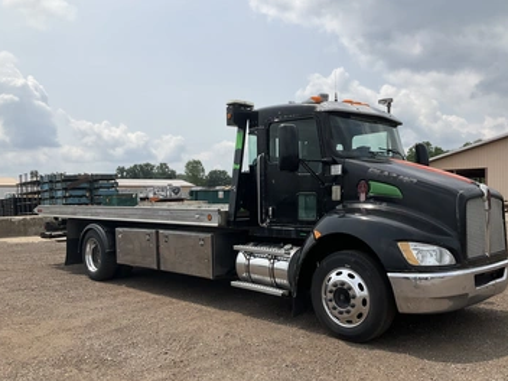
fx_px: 484
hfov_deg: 55.2
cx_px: 280
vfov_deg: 42.9
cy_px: 215
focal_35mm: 33
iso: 25
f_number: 1.8
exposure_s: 1/2959
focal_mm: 3
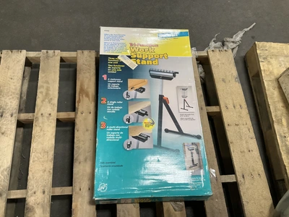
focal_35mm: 29
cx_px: 144
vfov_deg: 48.2
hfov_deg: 61.7
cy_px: 108
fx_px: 242
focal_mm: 3
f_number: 1.8
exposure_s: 1/60
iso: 200
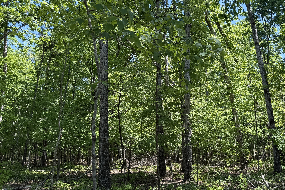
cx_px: 170
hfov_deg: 59.8
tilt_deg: +7.7
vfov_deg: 42.3
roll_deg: +1.4
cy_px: 91
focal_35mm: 31
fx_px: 245
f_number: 1.78
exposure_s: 1/813
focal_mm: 6.76
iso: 80
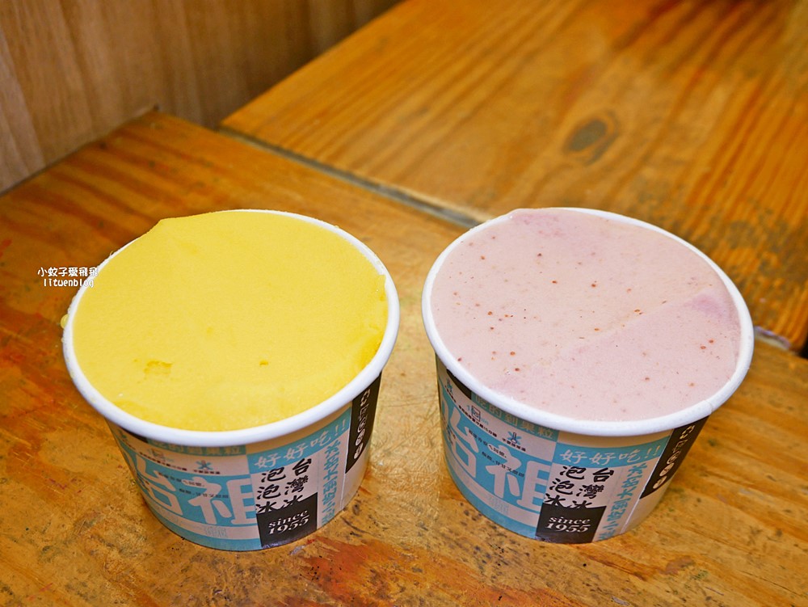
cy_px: 304
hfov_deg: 49.0
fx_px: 887
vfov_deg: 37.8
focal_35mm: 38
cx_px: 404
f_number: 4.3
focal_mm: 19
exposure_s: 1/60
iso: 250
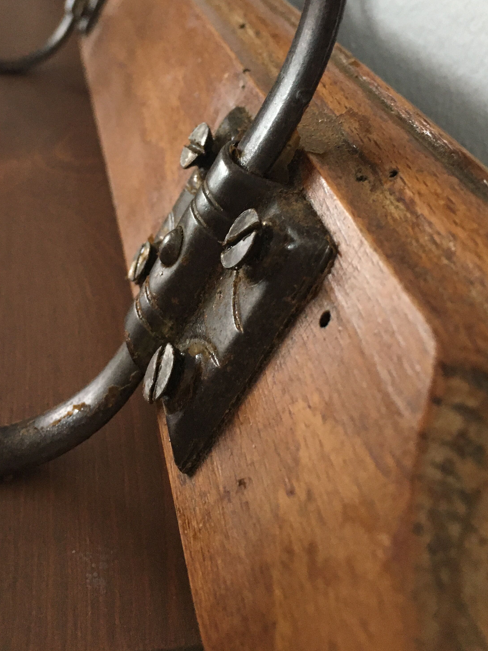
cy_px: 208
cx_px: 191
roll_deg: -4.6
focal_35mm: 40
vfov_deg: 46.0
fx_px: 752
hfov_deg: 35.8
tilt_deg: -22.9
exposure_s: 1/25
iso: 200
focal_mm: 4.15
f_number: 2.2
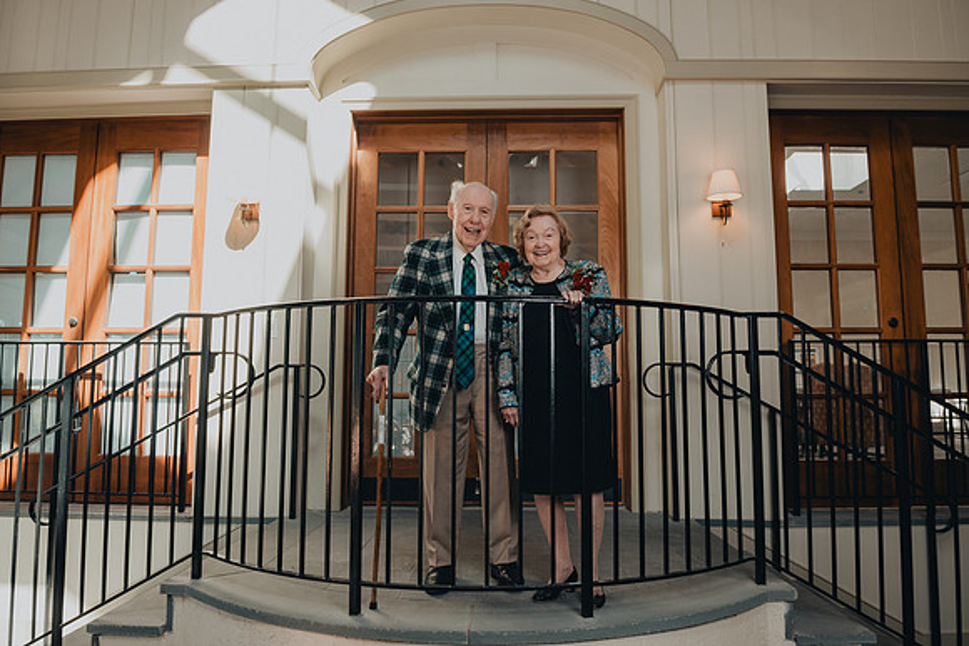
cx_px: 484
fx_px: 660
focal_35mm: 25
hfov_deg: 72.6
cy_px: 323
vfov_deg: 52.2
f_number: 5.6
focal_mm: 24
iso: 400
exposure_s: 1/200
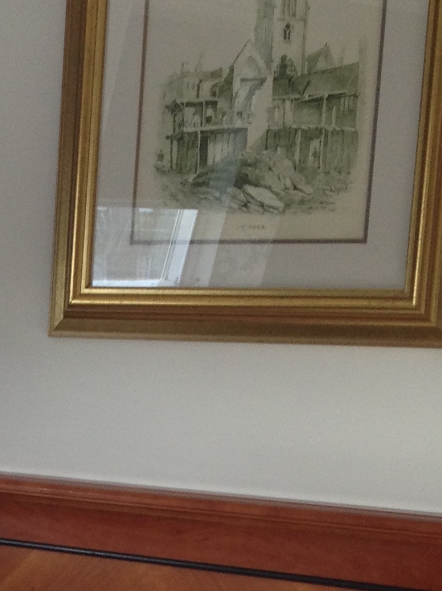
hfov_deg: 10.9
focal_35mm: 128
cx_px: -313
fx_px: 2181
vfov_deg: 14.9
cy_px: 725
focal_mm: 4.28
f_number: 2.4
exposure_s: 1/60
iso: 64
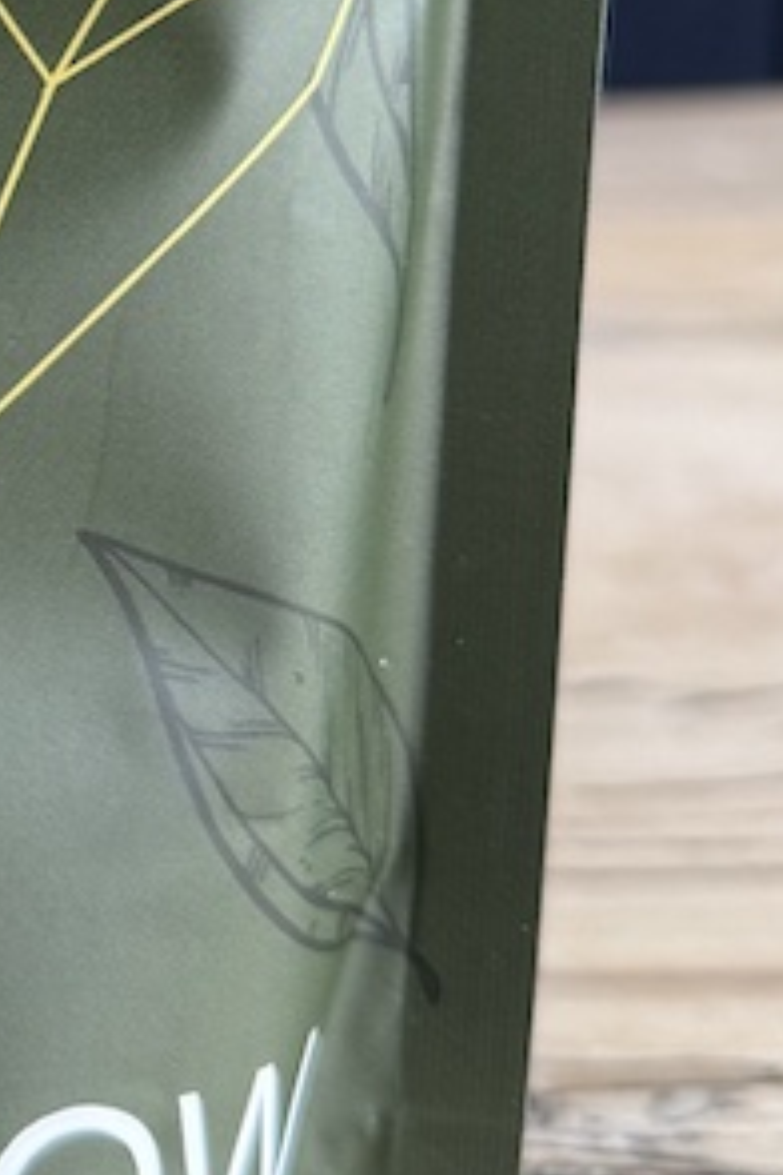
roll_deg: +1.0
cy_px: -16
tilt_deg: -10.2
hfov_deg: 12.4
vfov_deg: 19.4
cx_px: -567
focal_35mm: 102
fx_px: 3327
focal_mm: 6.76
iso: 160
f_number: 1.78
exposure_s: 1/121
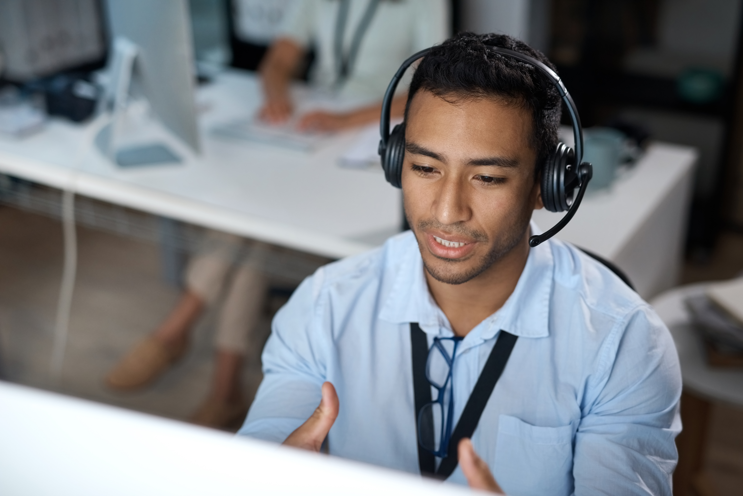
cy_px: 248
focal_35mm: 50
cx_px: 372
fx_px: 1032
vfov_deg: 27.0
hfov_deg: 39.6
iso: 320
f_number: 2
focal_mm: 50
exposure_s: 1/160
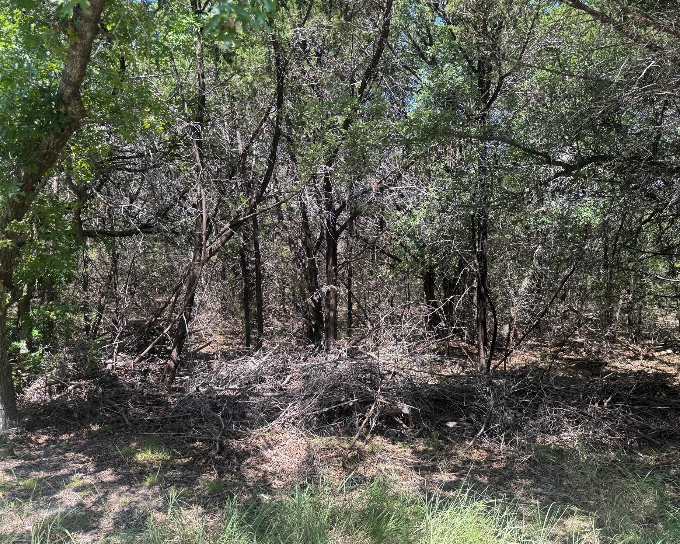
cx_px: 363
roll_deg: -1.7
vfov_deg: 54.9
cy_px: 266
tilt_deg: -5.1
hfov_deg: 66.0
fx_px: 523
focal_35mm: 26
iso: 80
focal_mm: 6.76
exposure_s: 1/633
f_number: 1.78
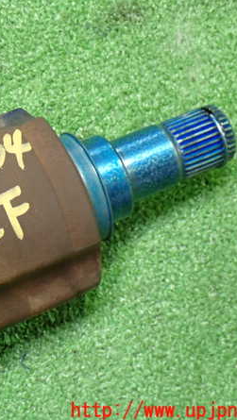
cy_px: 210
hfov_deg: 13.2
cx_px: 1
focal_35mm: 91
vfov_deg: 23.4
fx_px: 1015
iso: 800
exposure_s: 1/30
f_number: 3.6
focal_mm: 11.09
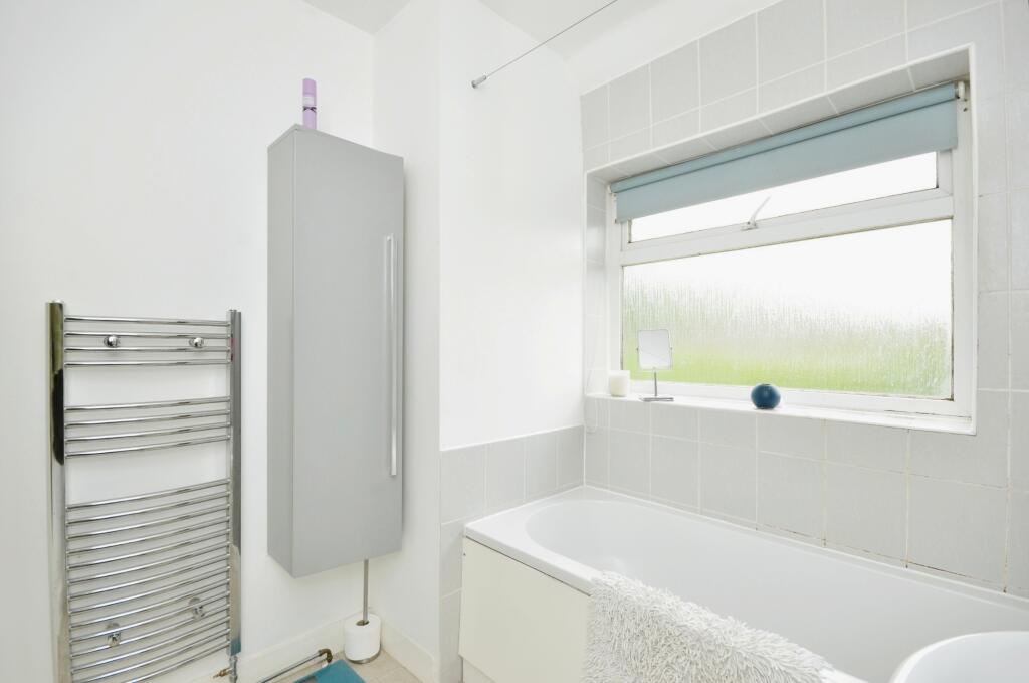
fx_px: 428
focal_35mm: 15
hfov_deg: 100.5
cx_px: 514
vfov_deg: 77.1
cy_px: 342
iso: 400
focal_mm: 10
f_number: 8
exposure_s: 1/60
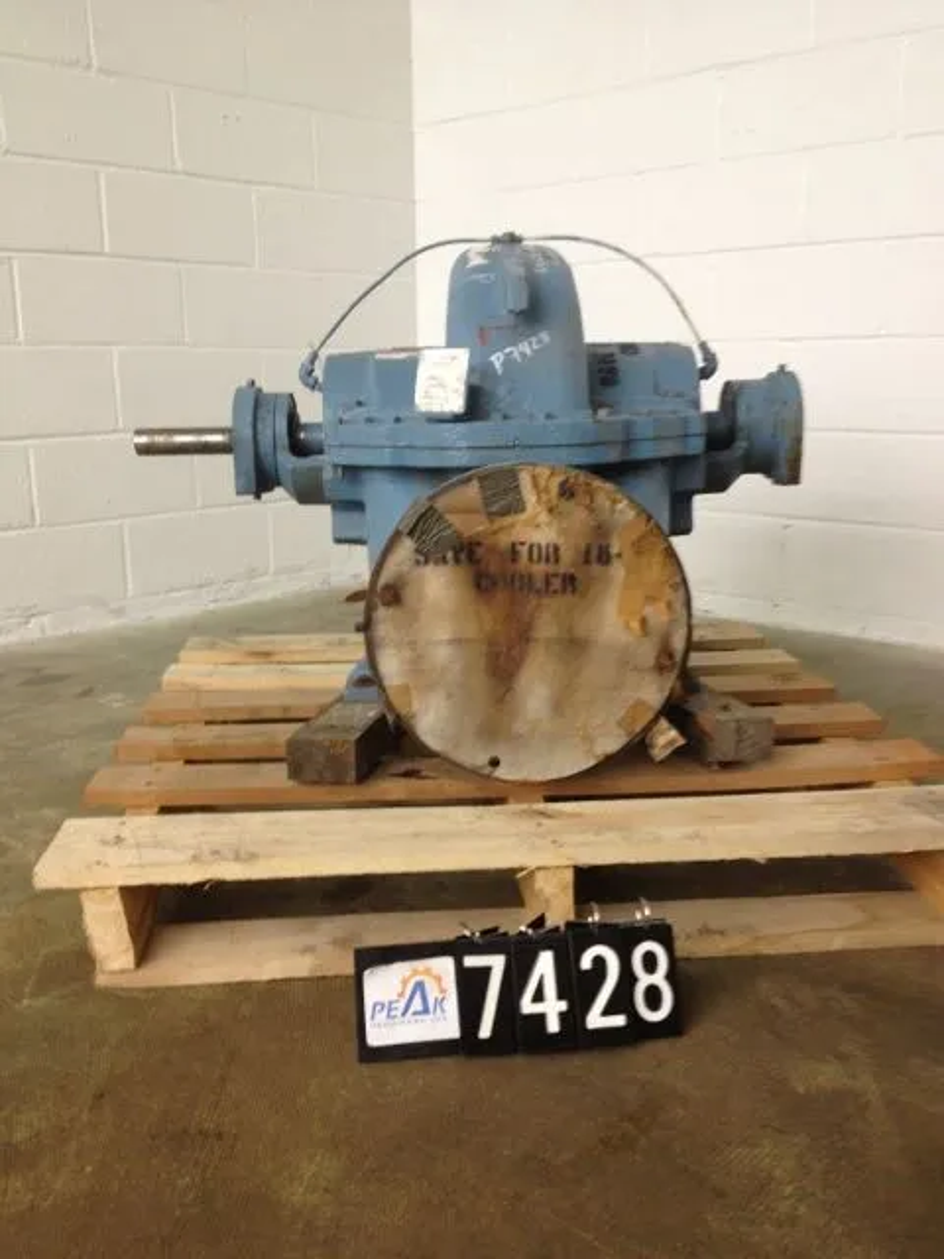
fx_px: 1273
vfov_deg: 52.6
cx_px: 472
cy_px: 630
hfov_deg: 40.7
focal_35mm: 35
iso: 125
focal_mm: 4.28
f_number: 2.4
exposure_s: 1/20
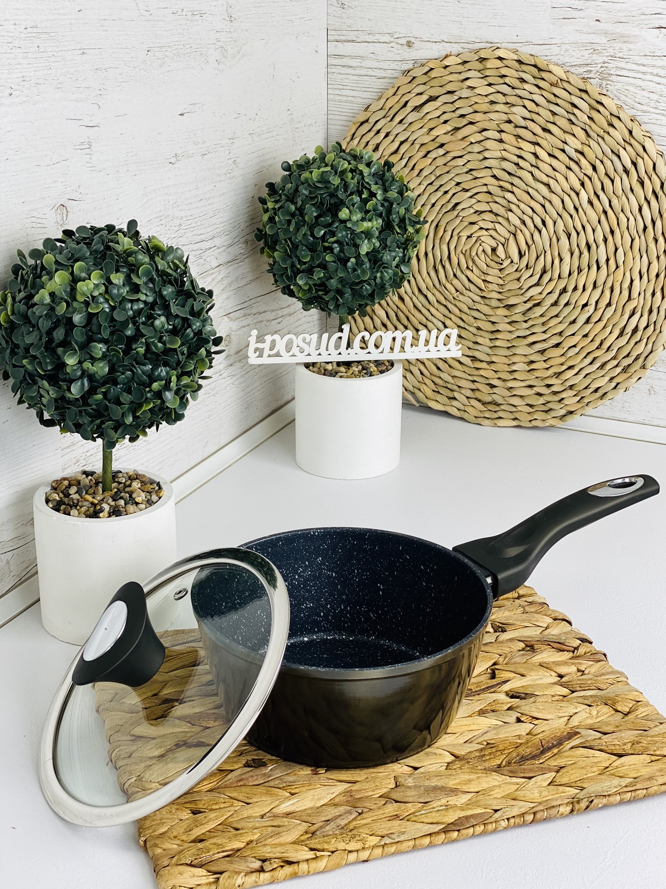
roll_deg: -1.0
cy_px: 441
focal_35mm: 53
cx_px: 337
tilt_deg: -21.0
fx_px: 1360
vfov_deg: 36.2
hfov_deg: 27.5
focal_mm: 6
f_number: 2
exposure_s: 1/100
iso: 32
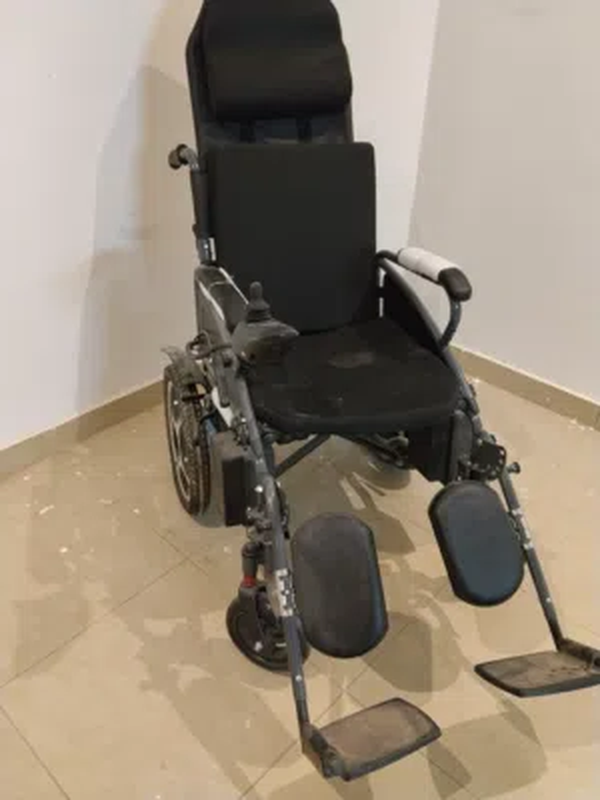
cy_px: 400
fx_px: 670
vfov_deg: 61.7
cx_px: 300
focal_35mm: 29
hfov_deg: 48.2
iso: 640
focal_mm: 3.96
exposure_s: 1/24
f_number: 1.8
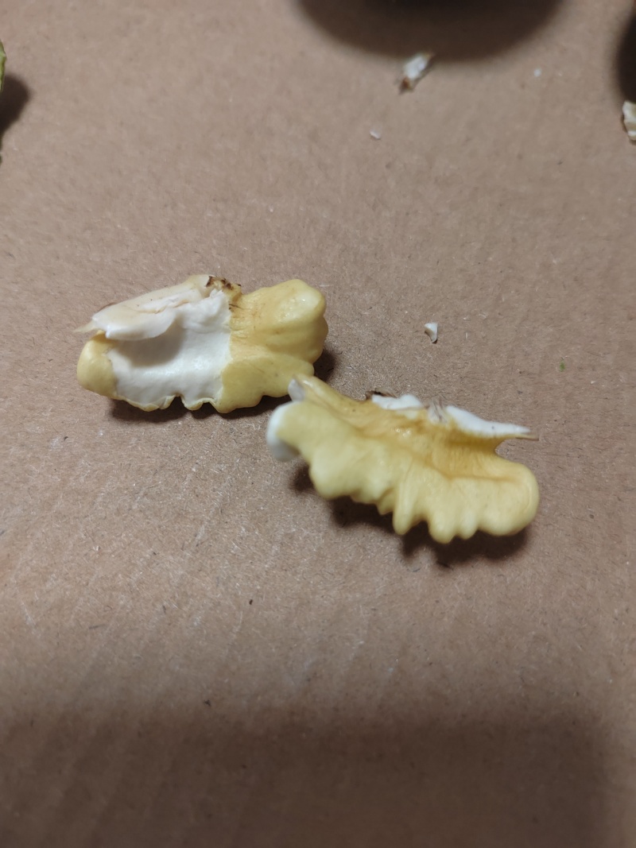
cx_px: 318
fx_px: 564
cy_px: 424
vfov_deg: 73.9
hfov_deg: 58.9
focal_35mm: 23
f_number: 1.9
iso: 2566
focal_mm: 5.52
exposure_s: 1/50
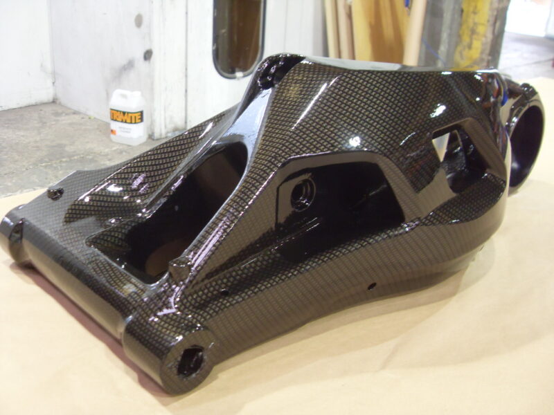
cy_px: 208
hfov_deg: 52.6
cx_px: 277
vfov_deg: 40.7
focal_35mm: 35
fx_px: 560
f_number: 2.8
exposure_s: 1/10
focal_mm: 6.3
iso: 200
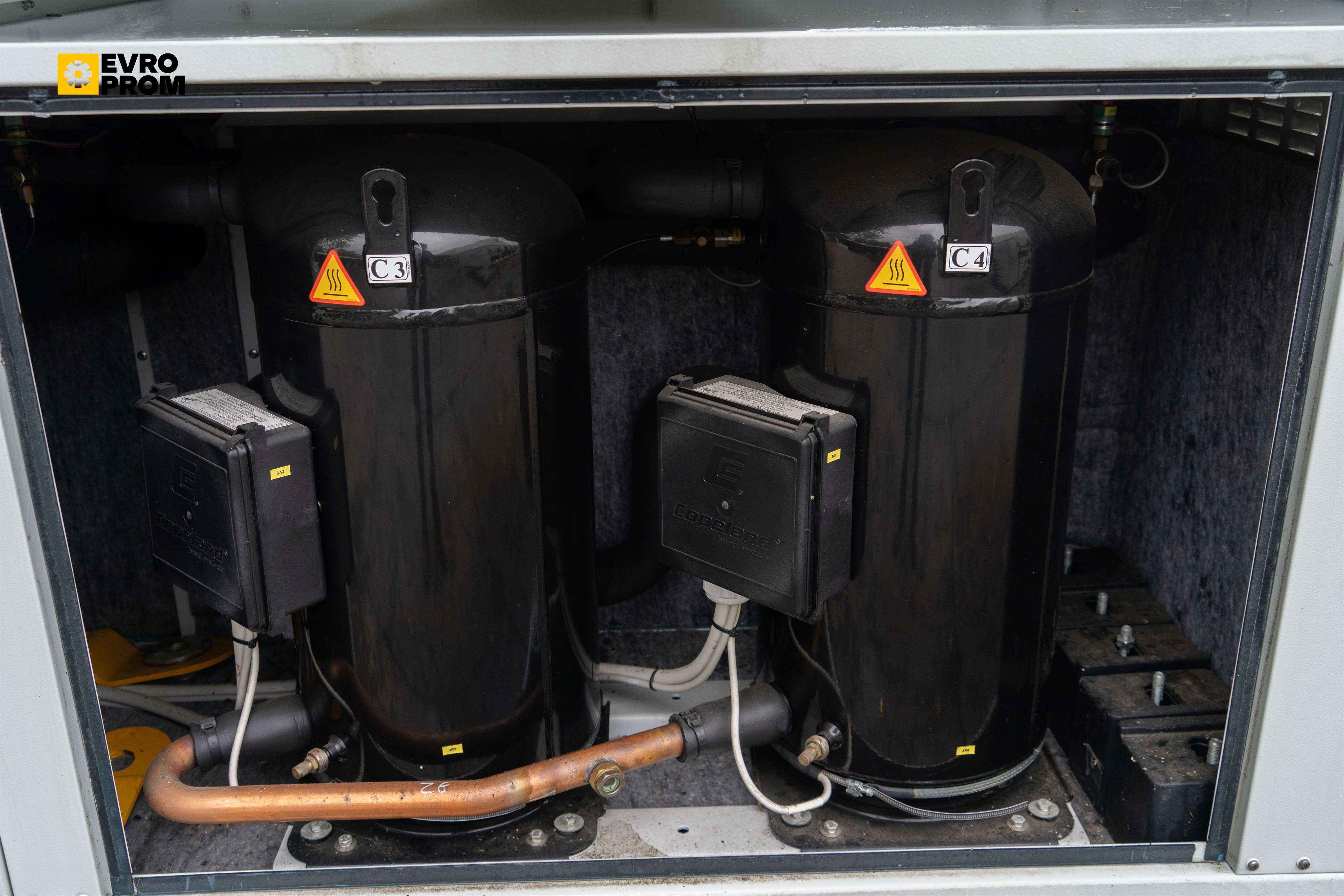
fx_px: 1232
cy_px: 448
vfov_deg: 40.0
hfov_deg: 57.2
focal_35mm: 33
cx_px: 672
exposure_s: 1/100
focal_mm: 33
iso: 250
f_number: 5
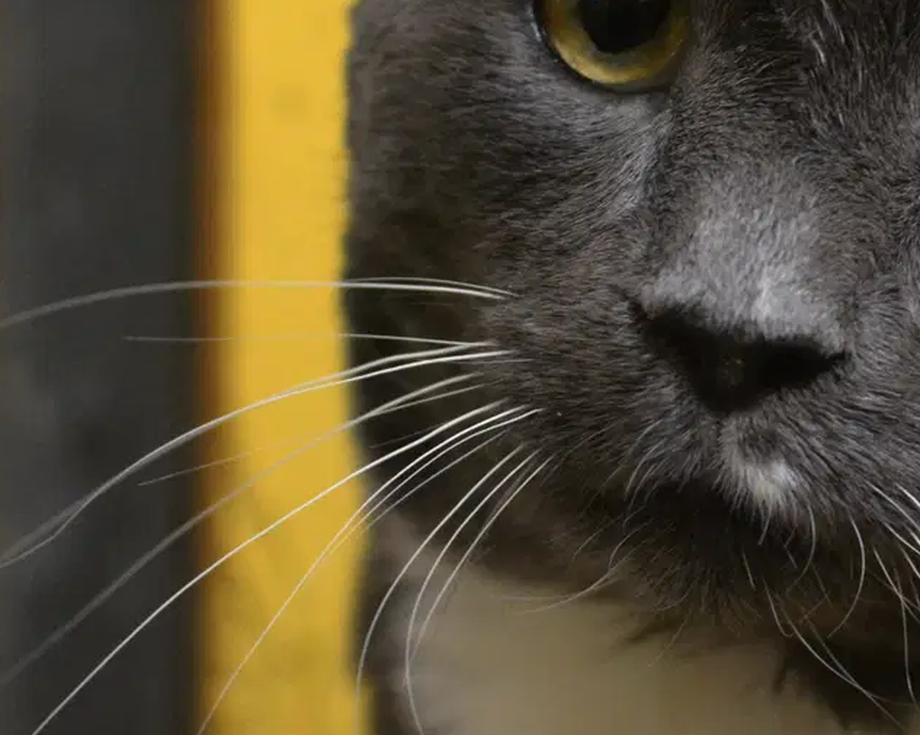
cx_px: 815
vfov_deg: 10.3
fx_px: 4067
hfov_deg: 12.8
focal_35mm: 149
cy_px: 155
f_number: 3.2
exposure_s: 1/100
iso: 3200
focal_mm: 35
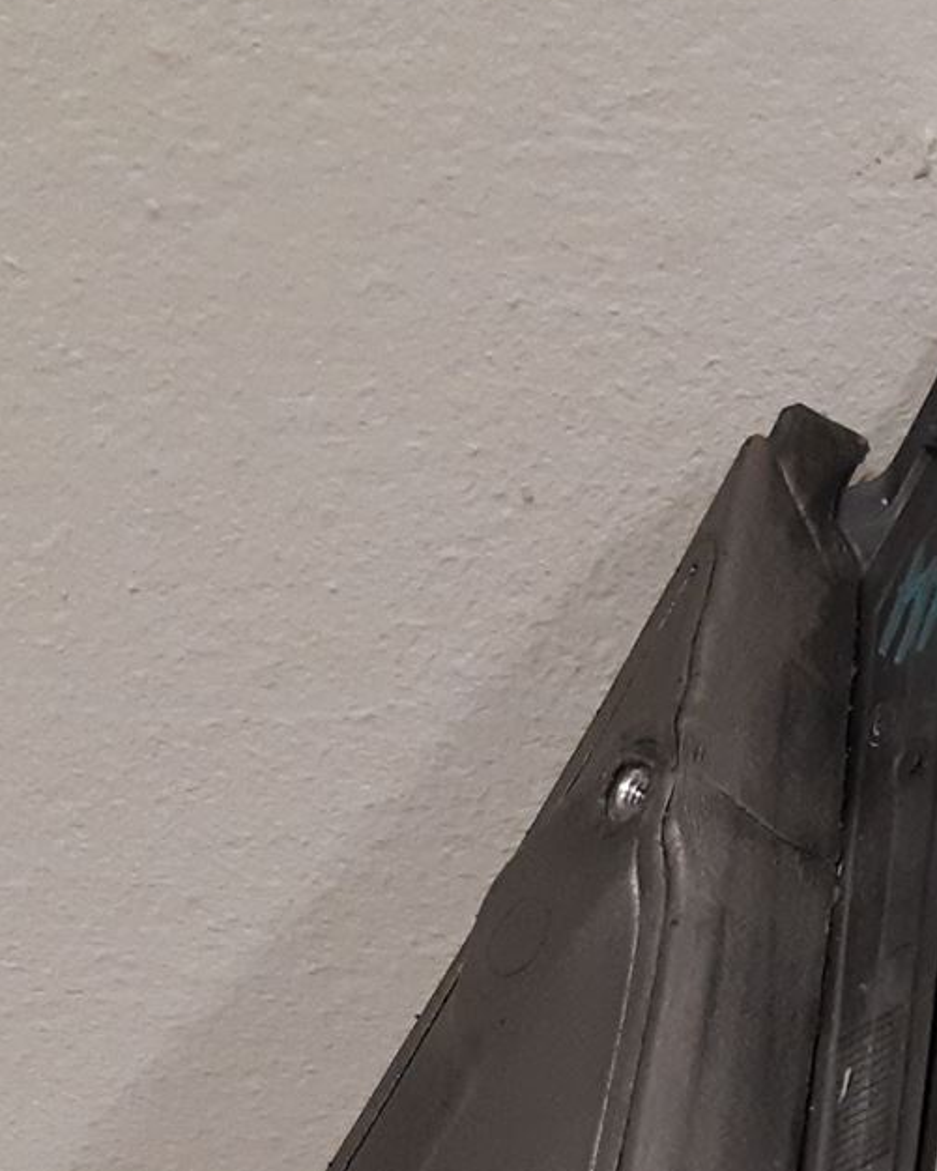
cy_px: 1319
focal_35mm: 83
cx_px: 1135
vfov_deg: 21.7
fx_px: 2876
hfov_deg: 17.6
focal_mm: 3.93
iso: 320
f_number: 1.7
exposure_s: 1/50
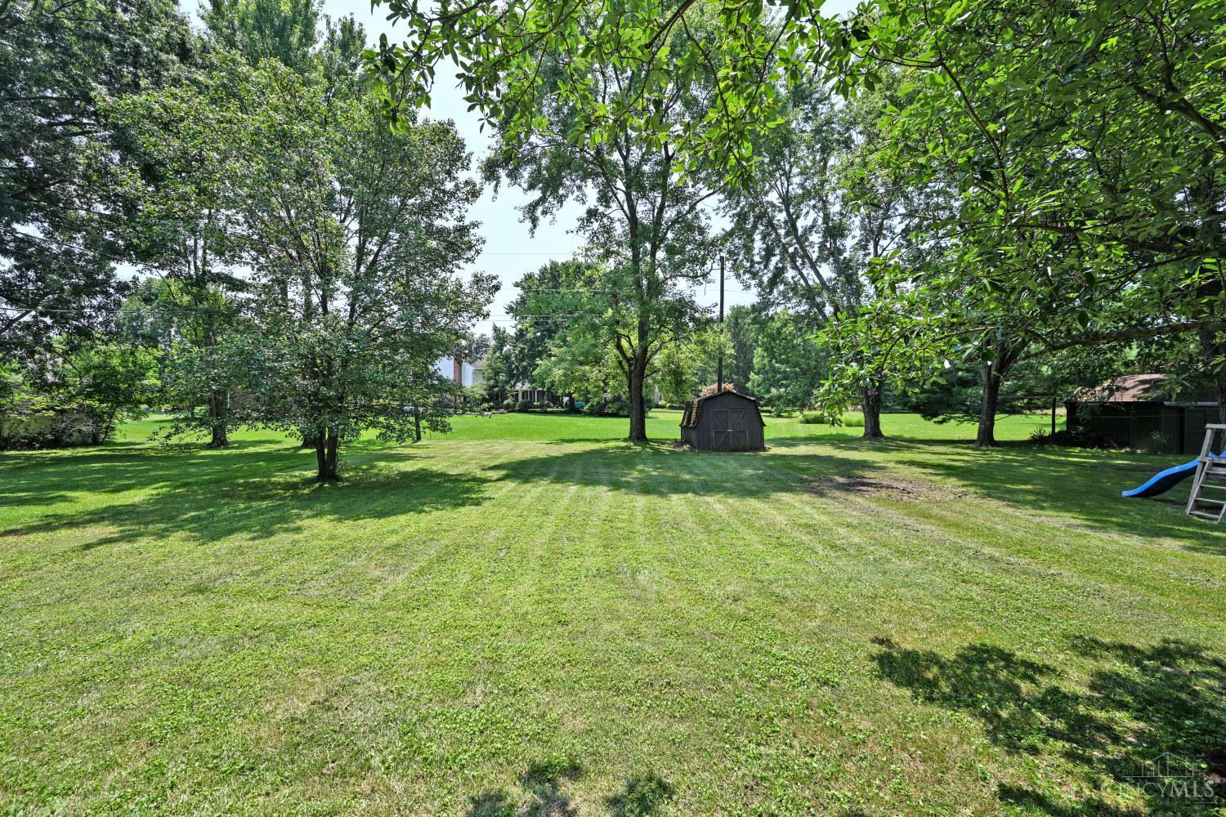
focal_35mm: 14
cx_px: 613
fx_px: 477
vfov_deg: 81.2
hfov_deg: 104.3
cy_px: 408
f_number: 6.3
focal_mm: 14
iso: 100
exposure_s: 1/320
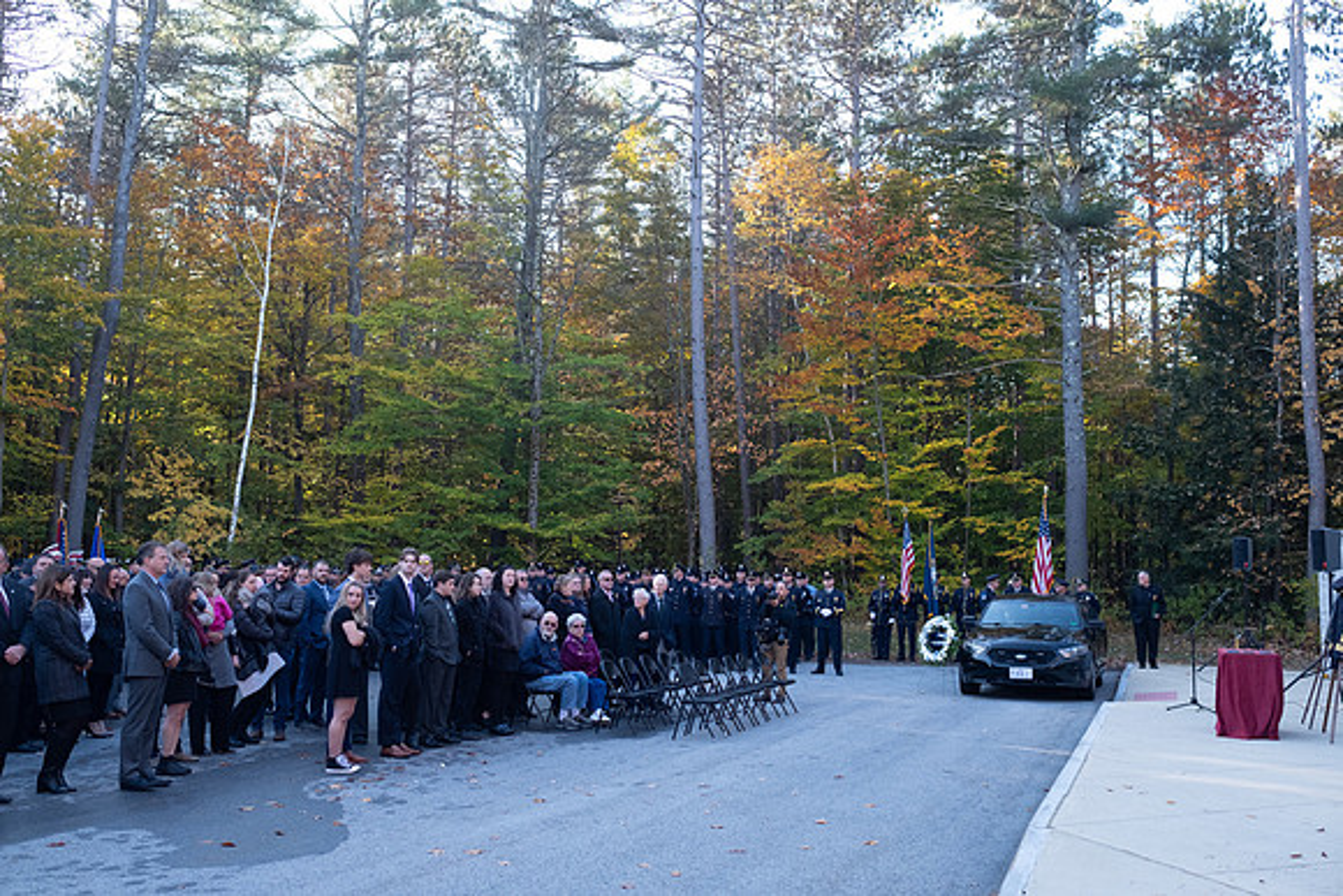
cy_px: 448
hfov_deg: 54.4
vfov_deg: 37.9
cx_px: 672
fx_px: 1306
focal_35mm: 35
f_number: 2.8
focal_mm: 23
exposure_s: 1/640
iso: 800
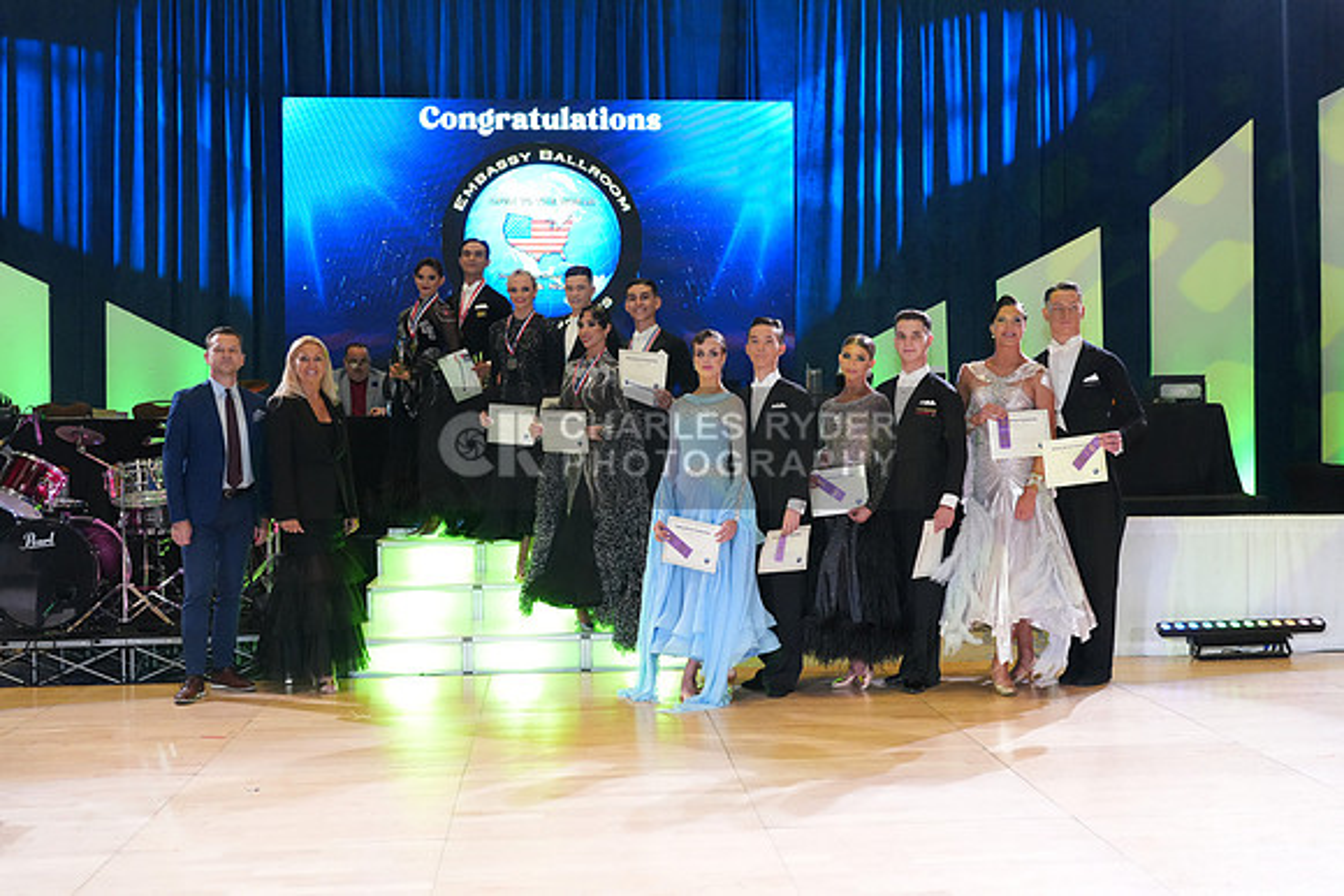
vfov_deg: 35.1
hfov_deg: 50.7
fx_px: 1419
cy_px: 448
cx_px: 672
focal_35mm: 38
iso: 5000
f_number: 5
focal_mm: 38
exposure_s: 1/200
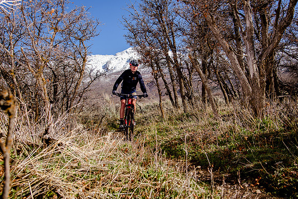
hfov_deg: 54.4
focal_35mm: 35
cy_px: 100
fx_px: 290
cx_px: 149
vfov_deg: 37.9
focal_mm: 35
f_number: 6.3
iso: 200
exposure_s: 1/400
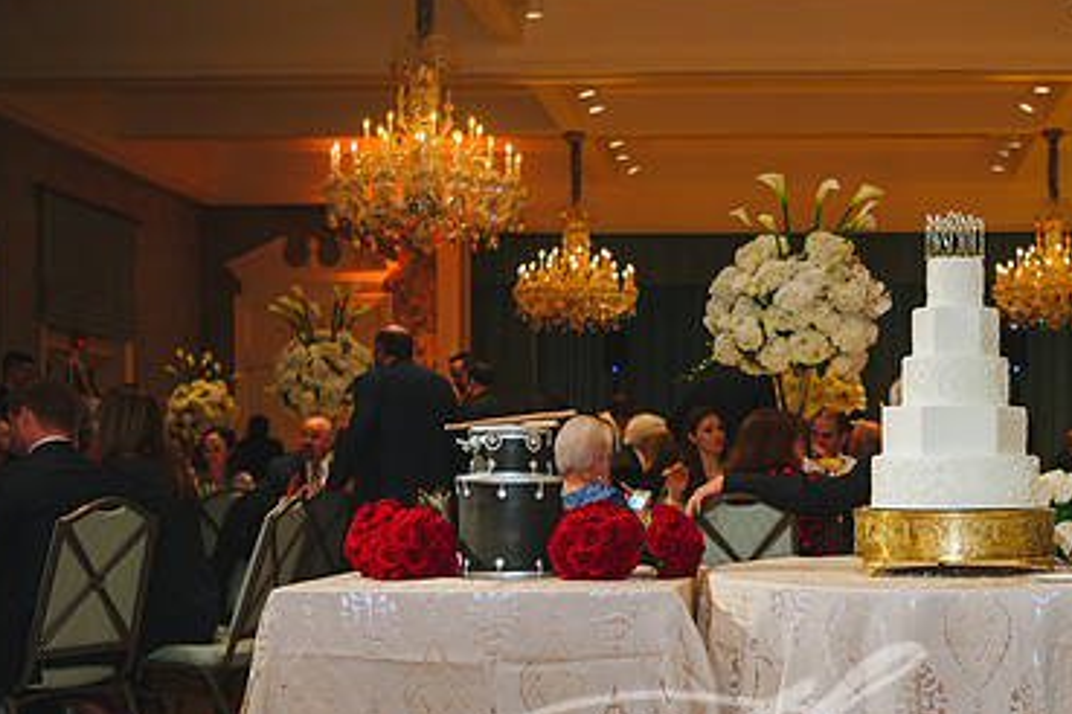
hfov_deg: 33.8
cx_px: 805
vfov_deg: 23.3
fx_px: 1727
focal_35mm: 58
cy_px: 479
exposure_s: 1/200
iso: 1250
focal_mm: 35
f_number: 2.8
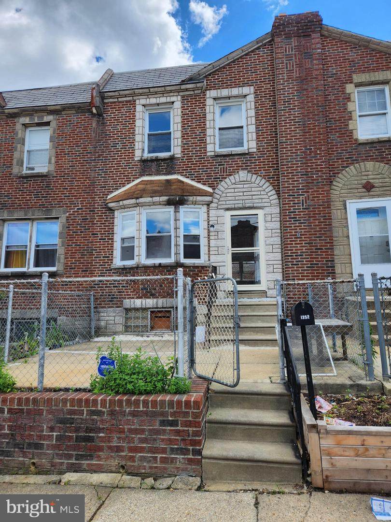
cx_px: 196
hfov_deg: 58.9
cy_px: 261
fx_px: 346
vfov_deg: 73.9
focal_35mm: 23
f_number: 1.8
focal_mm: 5.4
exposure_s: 1/841
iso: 20
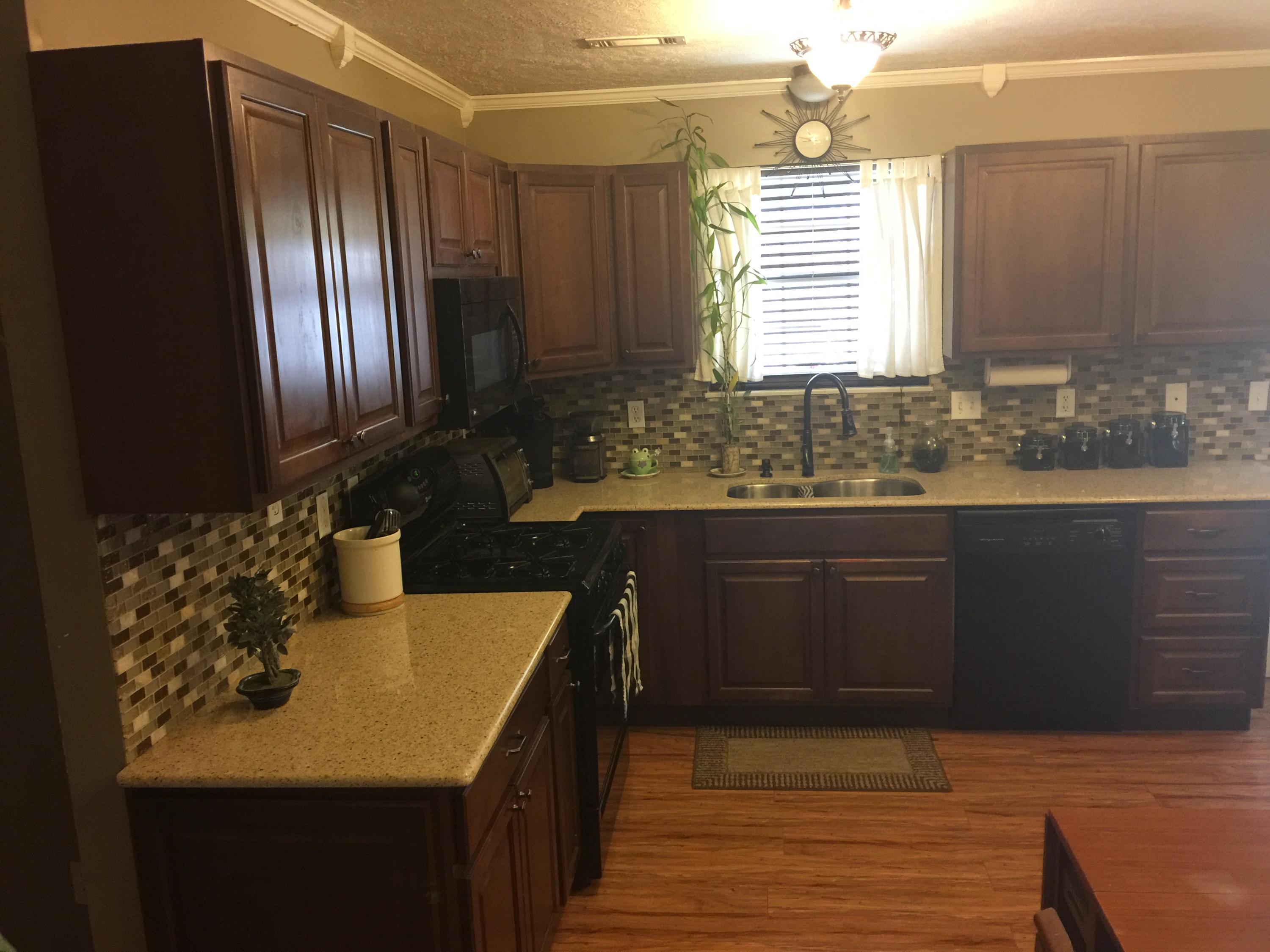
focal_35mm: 29
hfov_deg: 61.7
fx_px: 1064
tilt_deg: -10.7
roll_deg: +0.9
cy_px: 476
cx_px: 635
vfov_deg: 48.2
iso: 125
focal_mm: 4.15
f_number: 2.2
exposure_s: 1/15
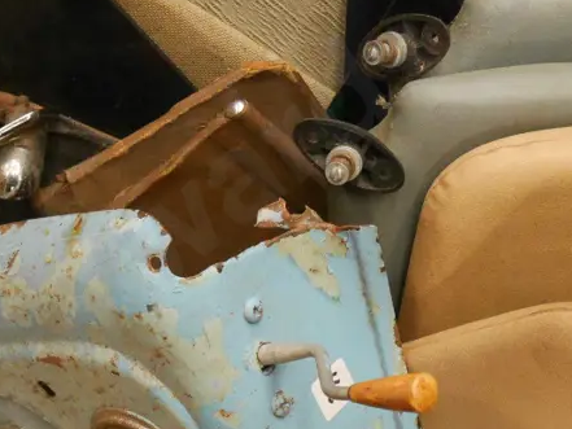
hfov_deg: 16.9
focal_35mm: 116
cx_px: 196
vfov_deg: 12.8
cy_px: 217
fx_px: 1917
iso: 3200
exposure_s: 1/50
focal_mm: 25
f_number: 5.2
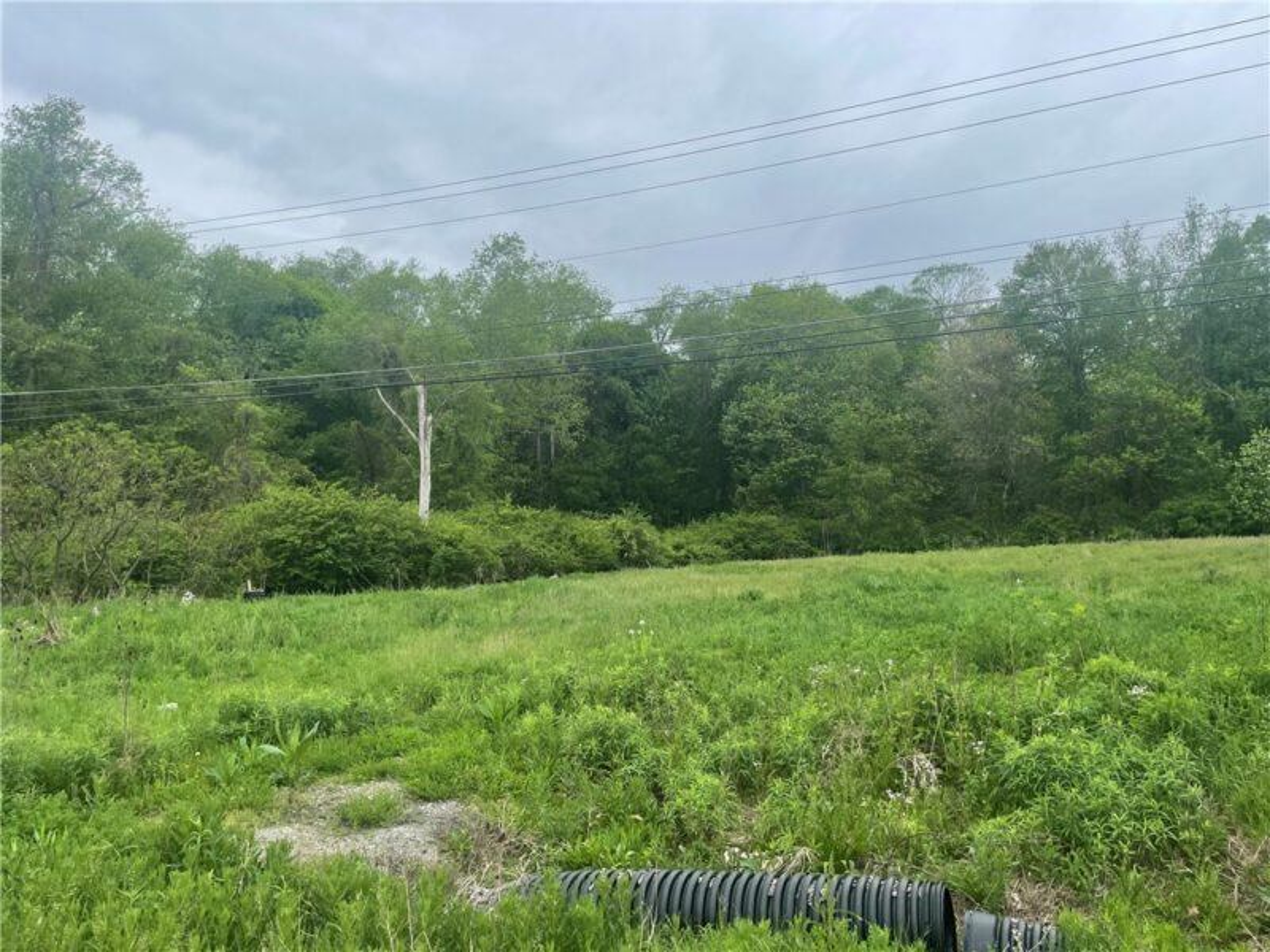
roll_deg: -1.1
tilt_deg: +6.6
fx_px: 954
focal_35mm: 26
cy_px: 476
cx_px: 635
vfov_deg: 53.1
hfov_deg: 67.3
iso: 32
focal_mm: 4.2
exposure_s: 1/1401
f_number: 1.6
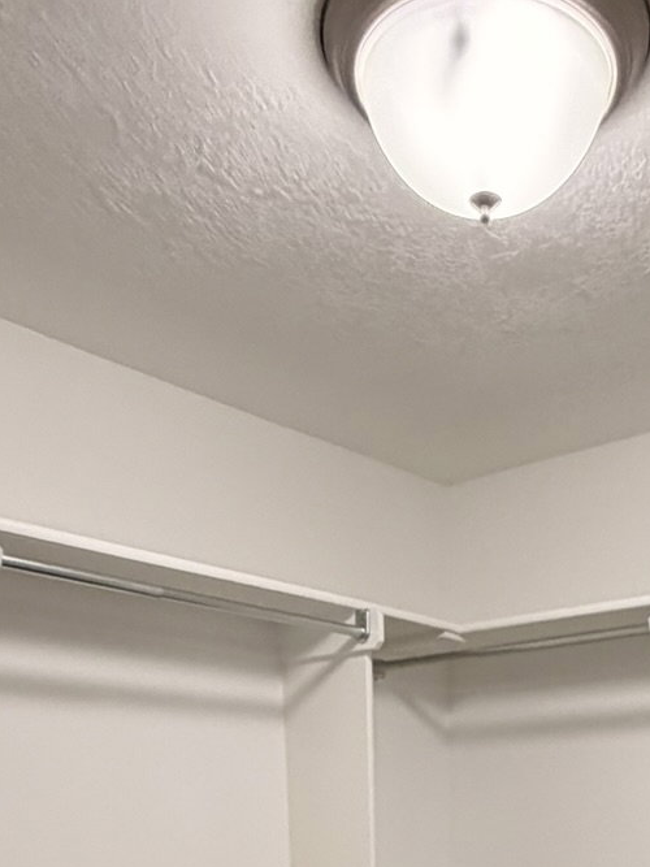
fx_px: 1077
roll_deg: -2.9
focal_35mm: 43
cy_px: 1163
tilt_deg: -14.9
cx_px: 476
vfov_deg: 31.8
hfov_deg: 33.0
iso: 200
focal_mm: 2.22
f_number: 2.2
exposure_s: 1/120
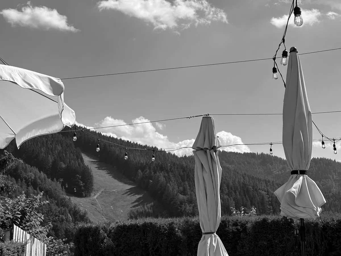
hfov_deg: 39.7
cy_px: 128
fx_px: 473
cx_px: 170
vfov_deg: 30.3
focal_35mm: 48
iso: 64
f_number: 1.78
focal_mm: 6.86
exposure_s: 1/7092
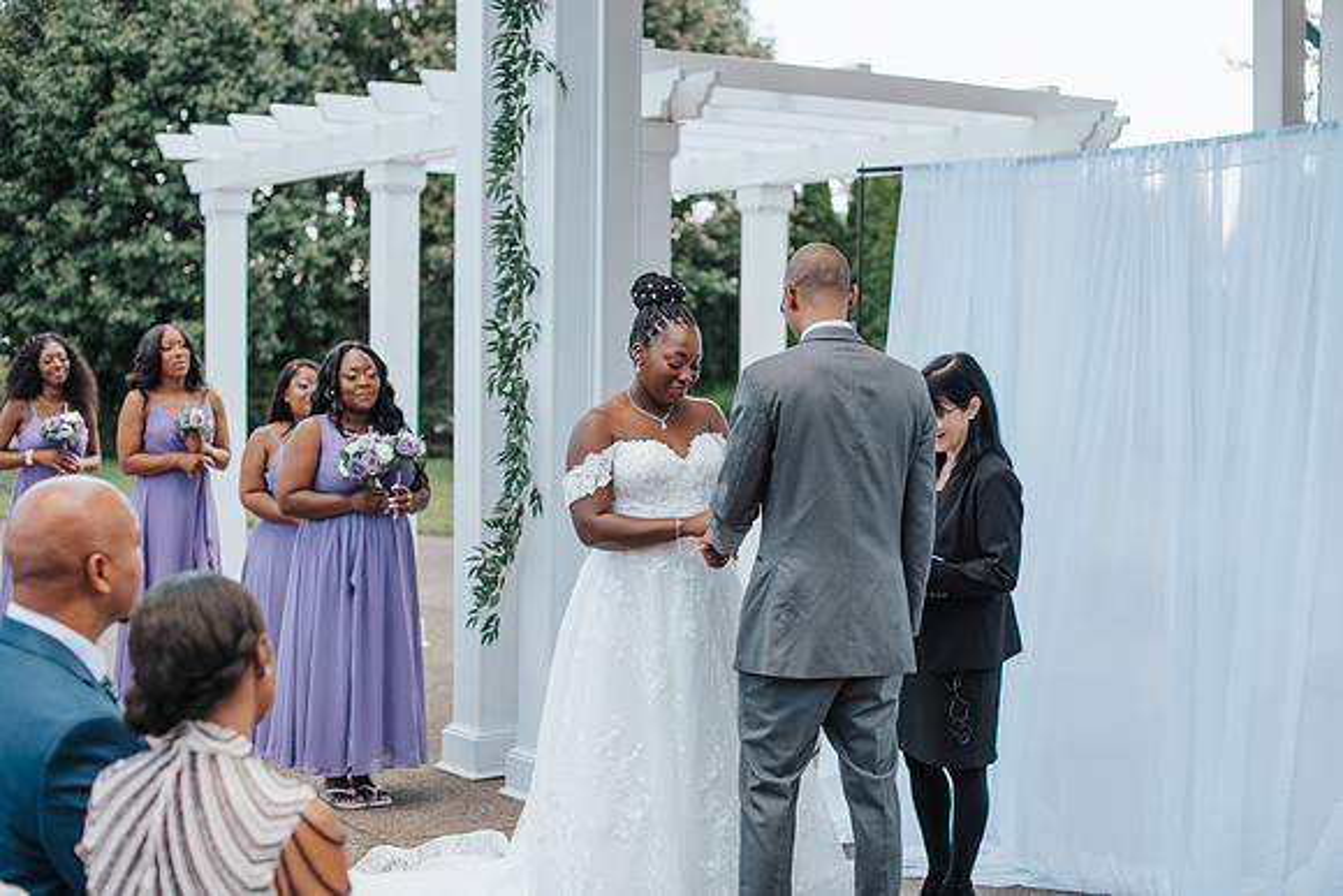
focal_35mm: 54
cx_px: 672
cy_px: 448
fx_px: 2023
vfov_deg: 25.0
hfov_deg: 36.7
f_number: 2.5
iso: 200
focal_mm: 50
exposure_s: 1/1000
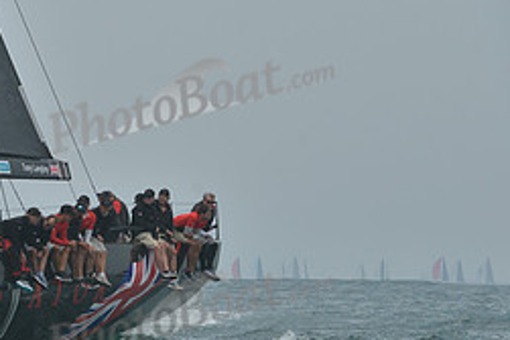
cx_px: -55
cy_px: 235
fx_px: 6555
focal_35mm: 463
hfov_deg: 4.4
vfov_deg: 3.0
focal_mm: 200
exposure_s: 1/800
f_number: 7.1
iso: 280
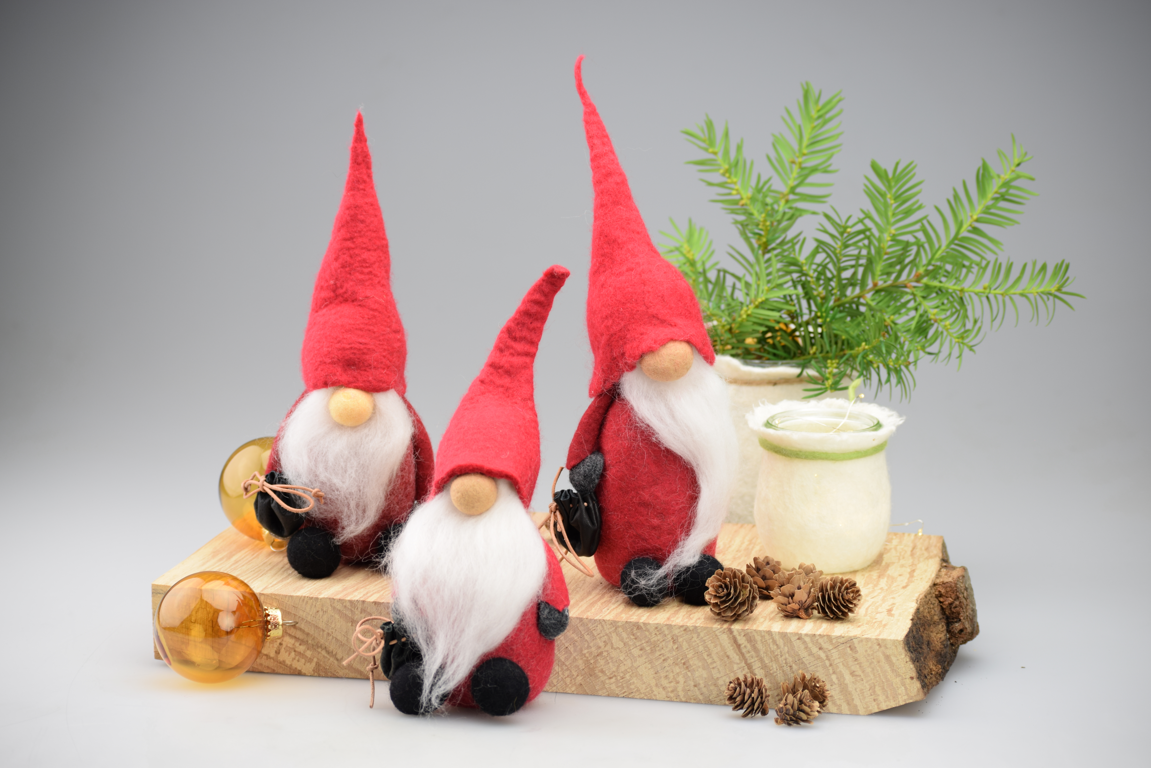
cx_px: 576
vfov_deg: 13.4
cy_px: 384
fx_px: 3261
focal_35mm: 102
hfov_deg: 20.0
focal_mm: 68
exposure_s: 1/80
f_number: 4.2
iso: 100
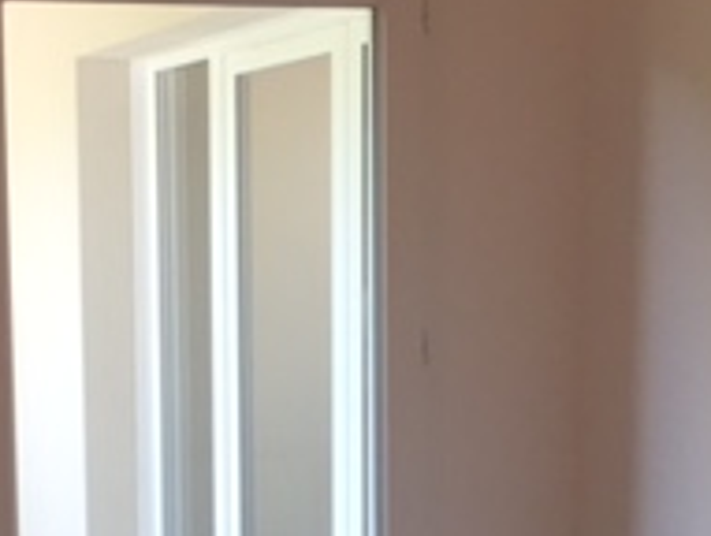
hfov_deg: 20.0
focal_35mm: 97
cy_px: 543
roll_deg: +0.7
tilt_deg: -7.9
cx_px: 168
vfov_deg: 15.0
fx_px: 1996
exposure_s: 1/100
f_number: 2.2
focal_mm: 4.15
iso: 50
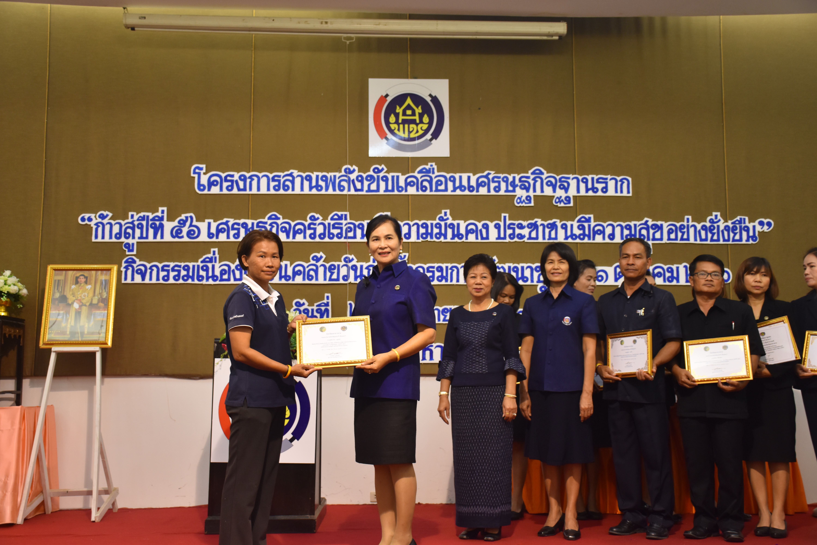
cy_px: 272
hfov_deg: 47.9
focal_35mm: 40
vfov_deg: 33.0
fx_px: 919
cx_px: 408
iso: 720
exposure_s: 1/60
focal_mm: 27
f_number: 4
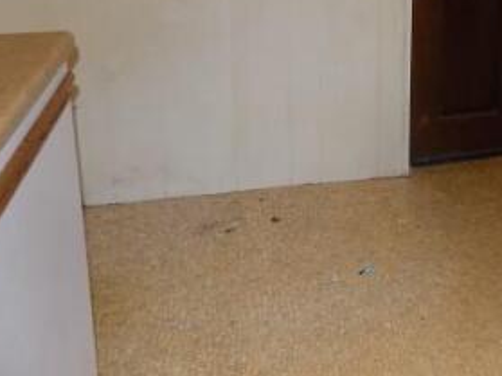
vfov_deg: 28.3
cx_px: 496
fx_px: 696
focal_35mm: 48
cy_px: -6
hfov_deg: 36.0
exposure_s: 1/30
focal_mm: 4
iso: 200
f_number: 3.1
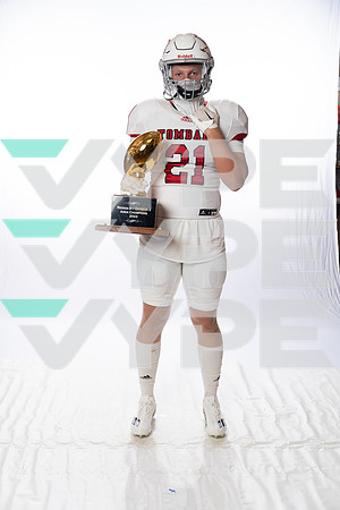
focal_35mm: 42
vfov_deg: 46.4
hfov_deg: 31.9
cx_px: 170
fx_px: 595
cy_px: 255
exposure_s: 1/250
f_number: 4
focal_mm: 42
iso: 400
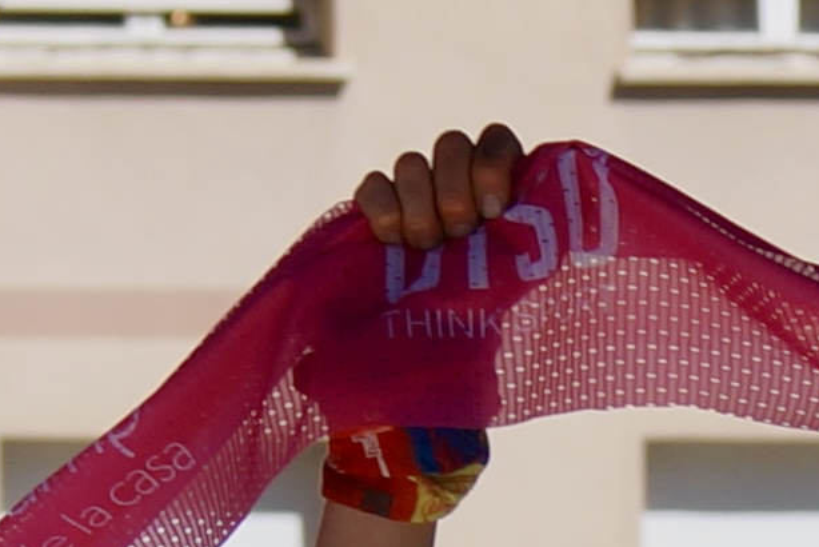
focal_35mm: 336
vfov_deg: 4.0
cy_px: 1161
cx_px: 1343
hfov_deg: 6.0
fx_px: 7647
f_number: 8
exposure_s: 1/400
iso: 100
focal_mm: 70
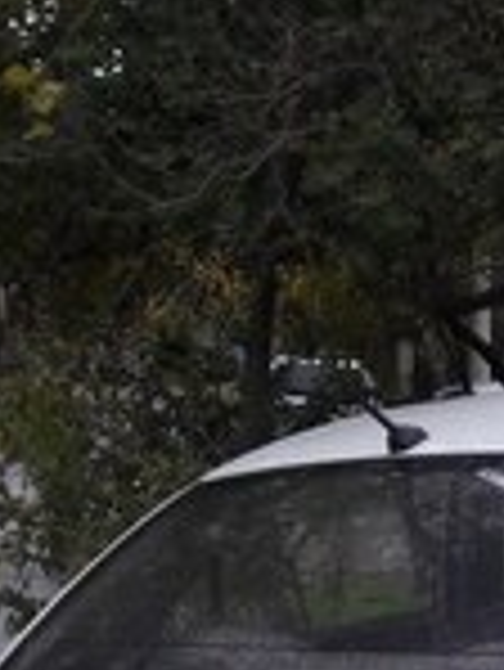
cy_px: 895
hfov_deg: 15.2
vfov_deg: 19.3
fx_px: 1803
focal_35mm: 93
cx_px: 639
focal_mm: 3.7
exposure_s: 1/109
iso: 40
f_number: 1.9
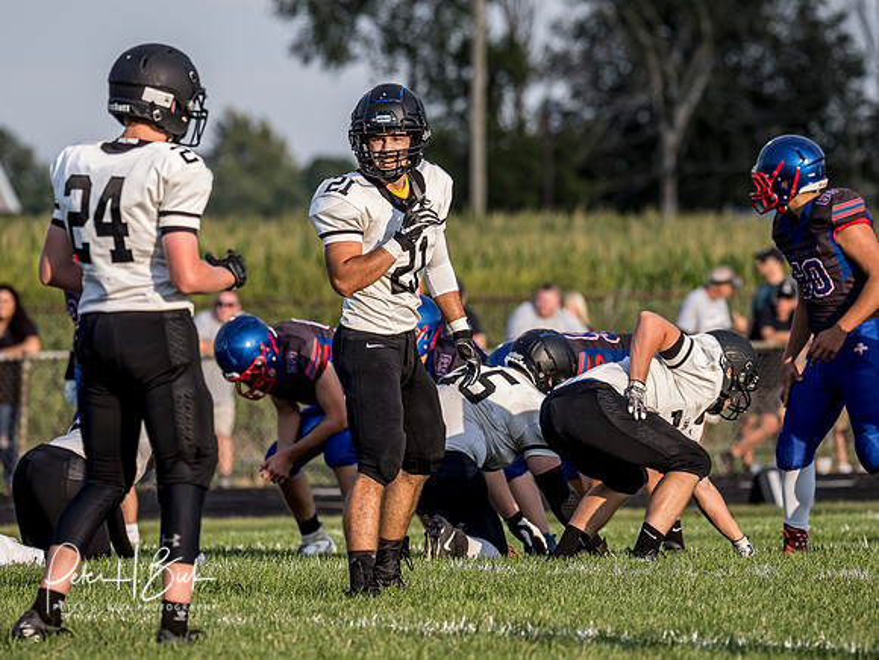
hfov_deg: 4.6
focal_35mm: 431
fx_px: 10939
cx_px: 407
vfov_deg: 3.5
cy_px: 305
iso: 320
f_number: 4
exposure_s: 1/1600
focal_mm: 200
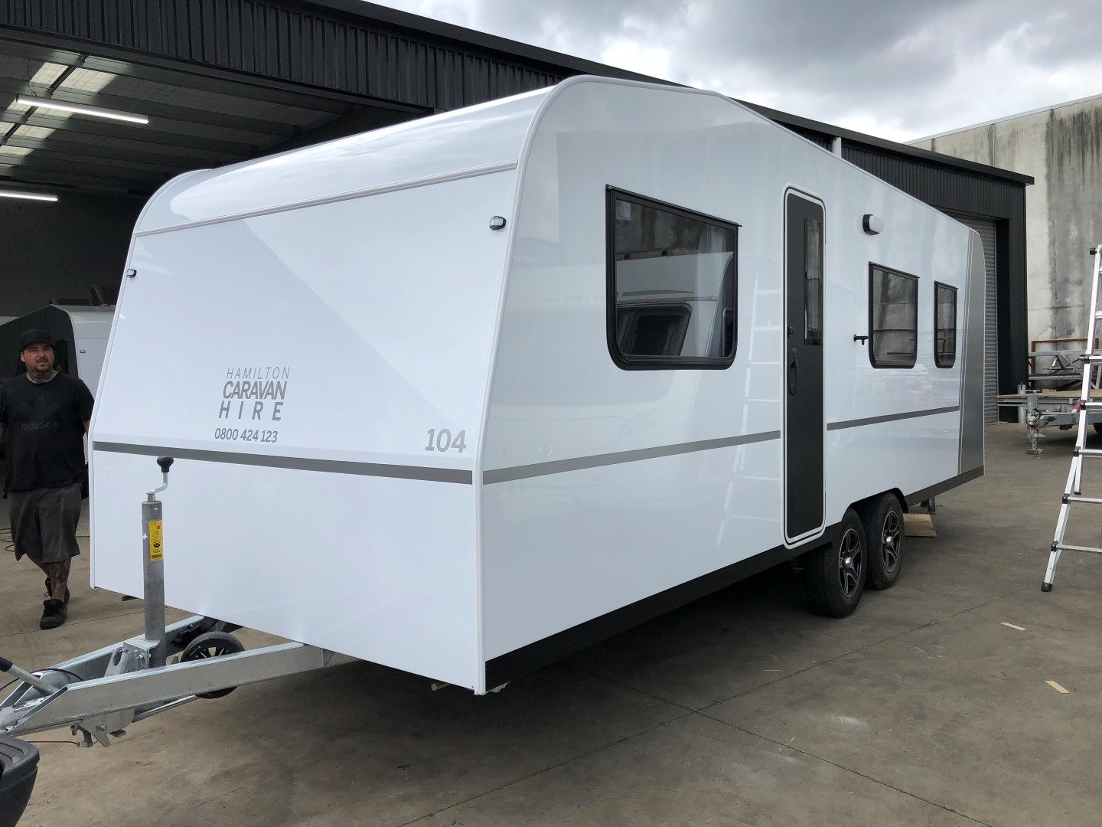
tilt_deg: -1.5
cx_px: 551
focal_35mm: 28
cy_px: 414
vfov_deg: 49.7
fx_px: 891
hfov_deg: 63.4
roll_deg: +1.6
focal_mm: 3.99
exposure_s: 1/1621
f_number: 1.8
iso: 20
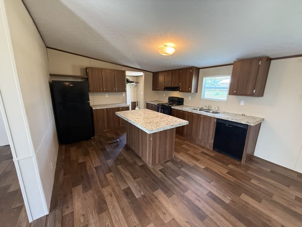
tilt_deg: -13.4
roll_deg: -0.2
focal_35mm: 14
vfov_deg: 85.7
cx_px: 151
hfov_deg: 102.1
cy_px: 114
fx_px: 122
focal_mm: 2.22
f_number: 2.2
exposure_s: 1/60
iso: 400
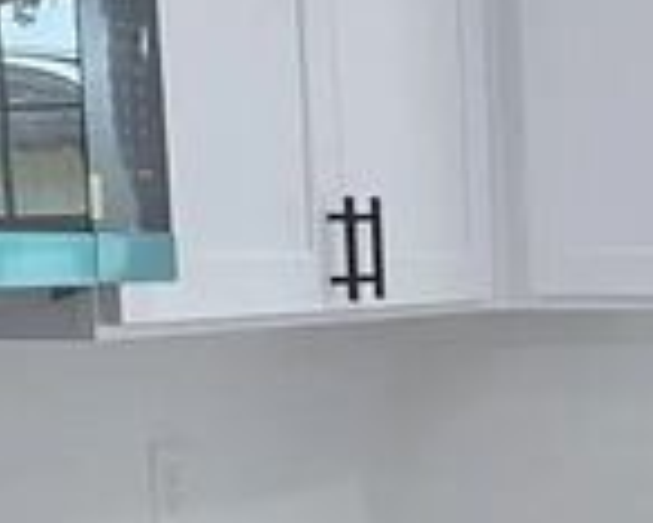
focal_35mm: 96
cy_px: 456
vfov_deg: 15.9
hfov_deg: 16.4
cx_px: 1208
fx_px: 1857
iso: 100
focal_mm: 2.22
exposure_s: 1/120
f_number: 2.2
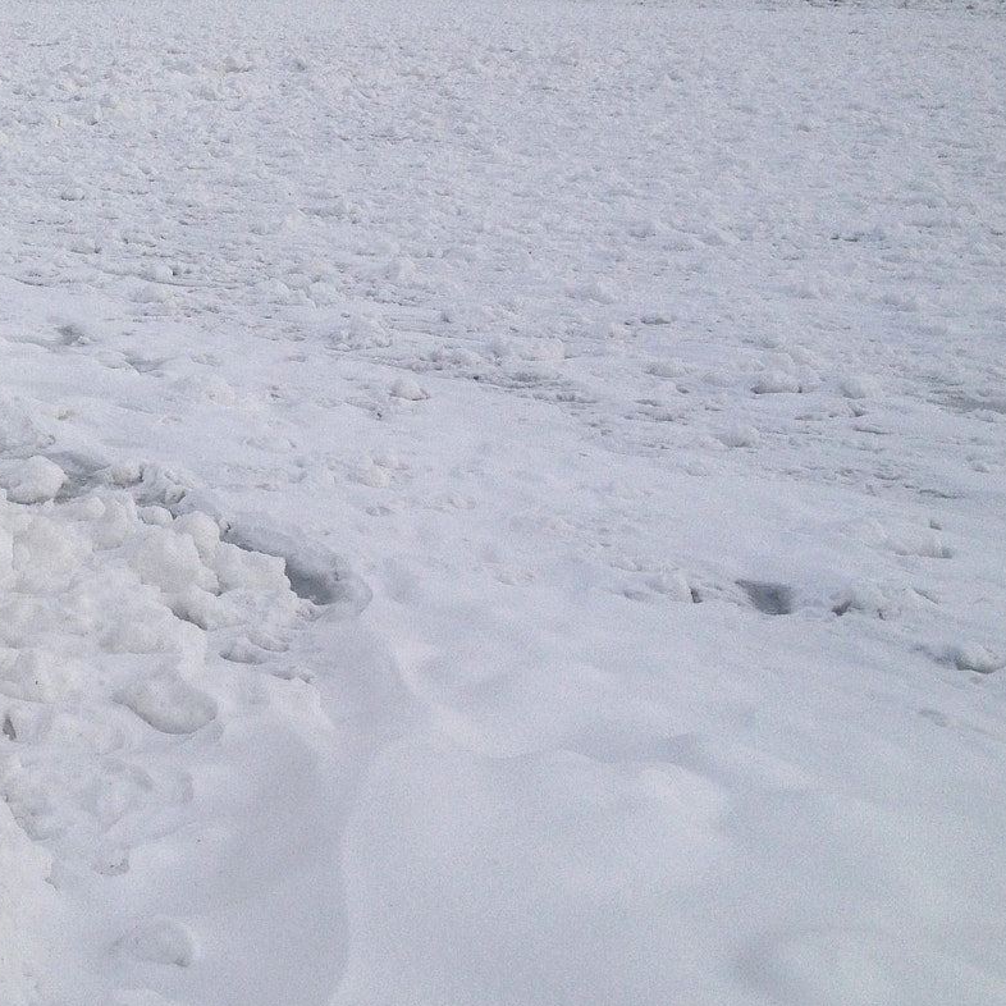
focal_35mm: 63
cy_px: 252
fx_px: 2071
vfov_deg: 26.9
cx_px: 63
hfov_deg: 26.2
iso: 50
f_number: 2.4
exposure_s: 1/3247
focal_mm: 4.28
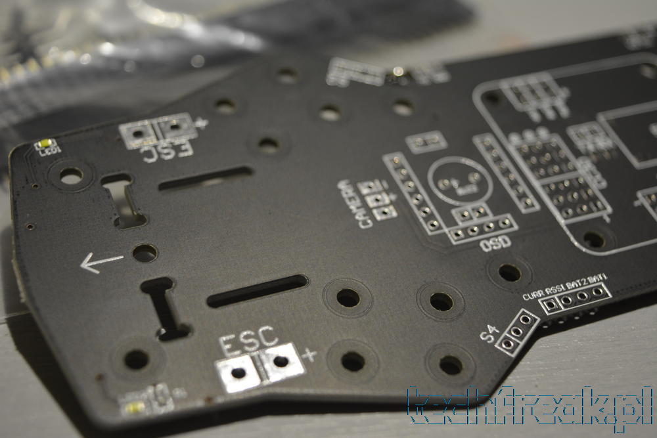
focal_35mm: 63
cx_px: 328
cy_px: 219
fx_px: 1150
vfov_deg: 21.6
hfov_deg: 31.9
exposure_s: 1/60
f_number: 5
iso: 450
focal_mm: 42
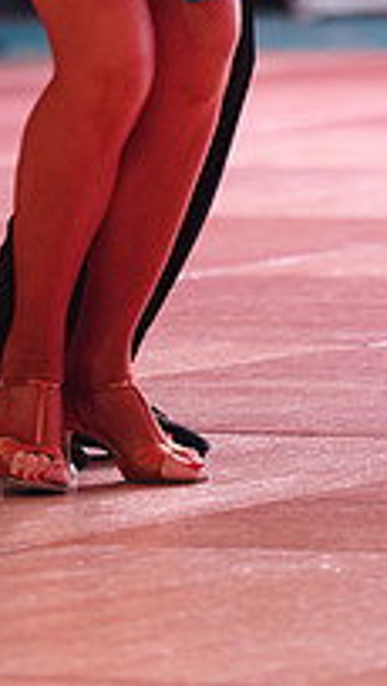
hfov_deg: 2.4
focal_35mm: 501
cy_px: -259
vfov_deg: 4.3
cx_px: 126
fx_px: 9125
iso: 1250
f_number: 2.8
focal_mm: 168
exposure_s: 1/125
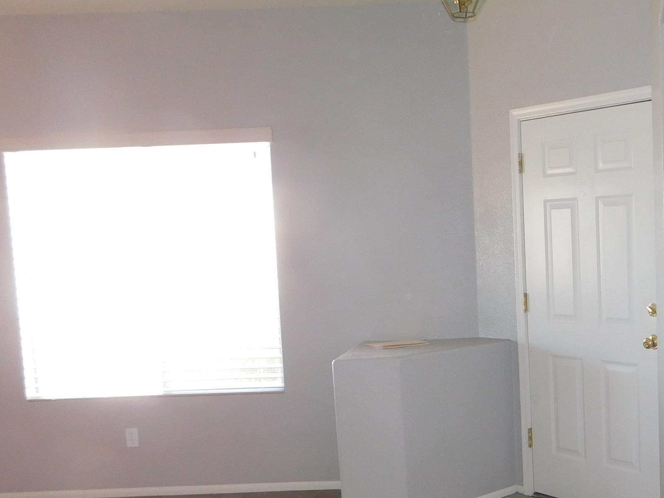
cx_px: 561
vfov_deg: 33.4
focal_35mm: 43
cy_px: 308
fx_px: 825
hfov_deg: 41.3
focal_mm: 4
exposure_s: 1/30
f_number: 3
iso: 200
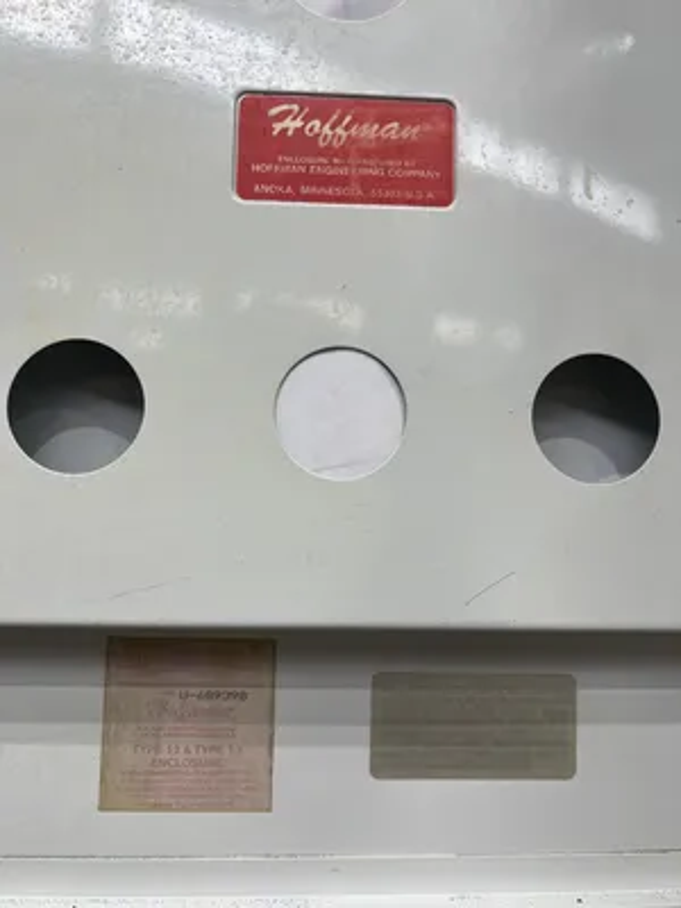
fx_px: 682
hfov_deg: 53.1
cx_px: 340
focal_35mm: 26
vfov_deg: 67.3
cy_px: 454
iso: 64
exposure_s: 1/120
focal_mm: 5.7
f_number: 1.5
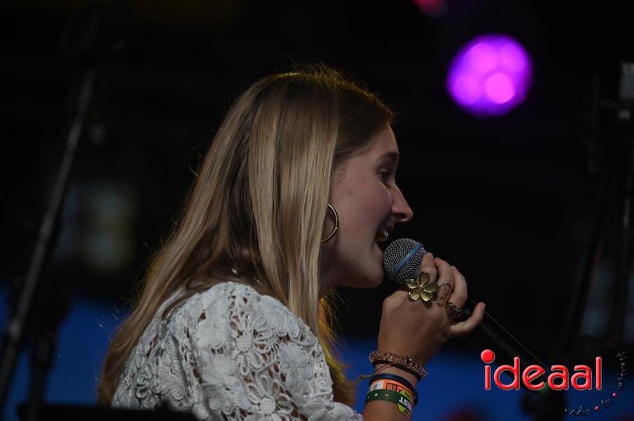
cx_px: 317
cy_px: 210
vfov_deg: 5.5
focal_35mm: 250
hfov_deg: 8.2
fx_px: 4398
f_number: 5
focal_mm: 250
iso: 1600
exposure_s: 1/320
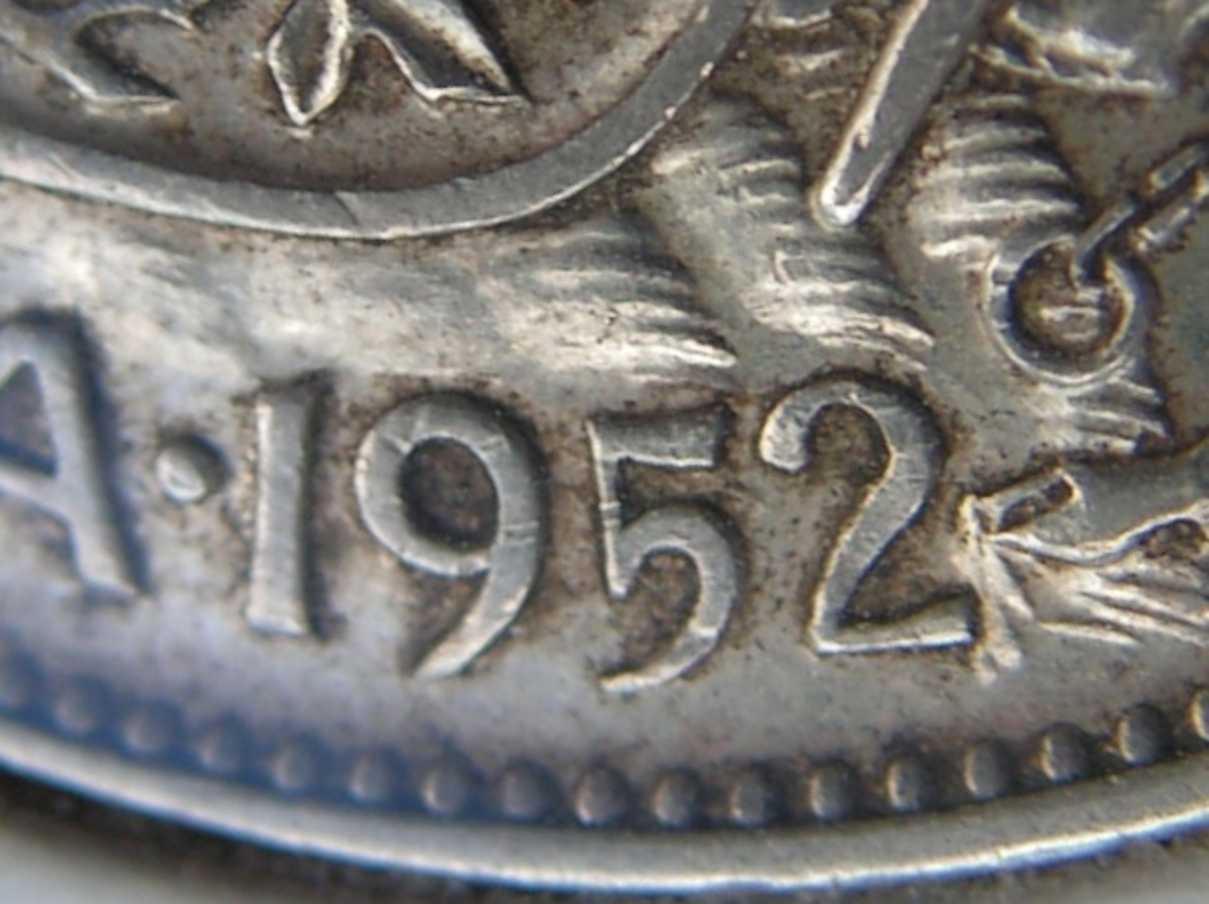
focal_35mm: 48
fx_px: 1674
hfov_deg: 39.7
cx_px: 604
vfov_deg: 30.2
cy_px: 452
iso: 64
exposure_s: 1/50
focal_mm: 8.1
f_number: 3.2
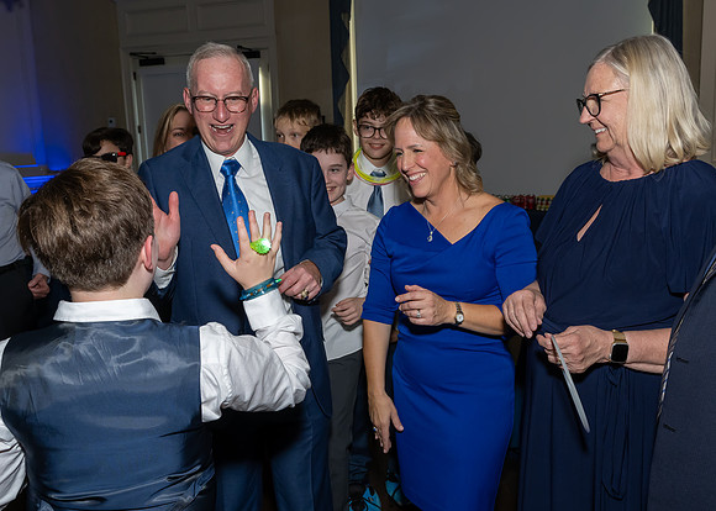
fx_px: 740
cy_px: 256
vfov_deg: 38.1
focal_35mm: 36
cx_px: 387
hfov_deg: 51.6
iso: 1000
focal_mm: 22
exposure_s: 1/250
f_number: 7.1
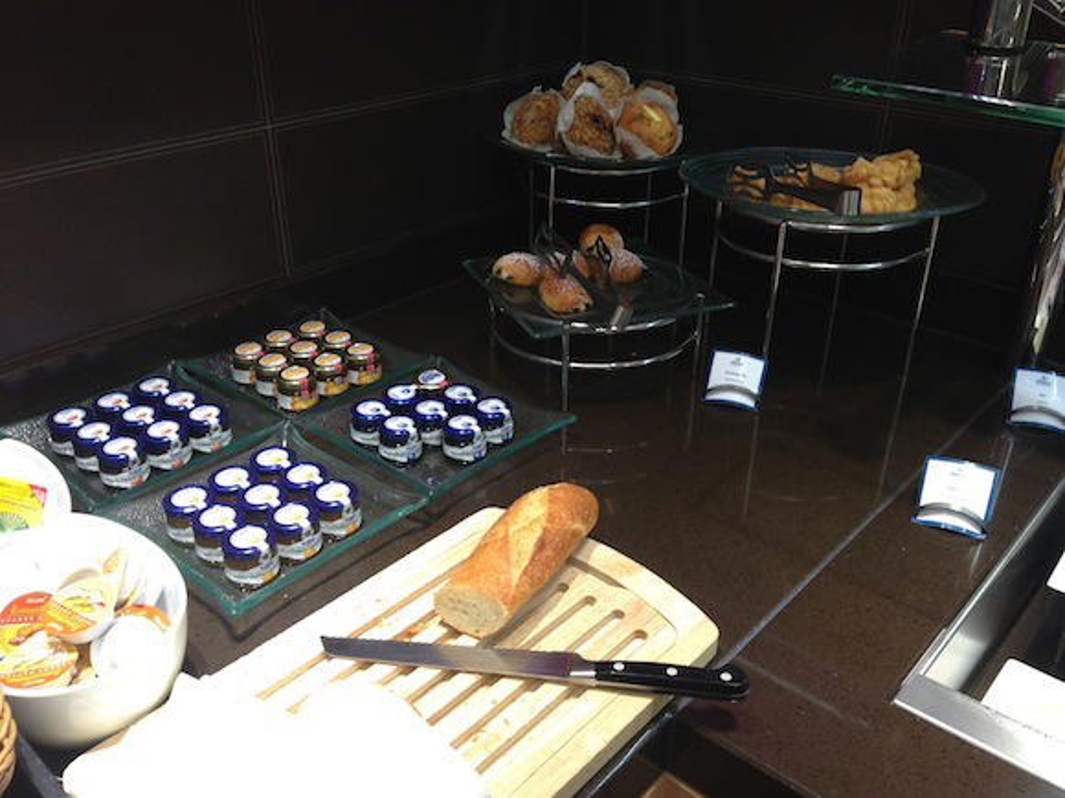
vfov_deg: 42.9
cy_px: 399
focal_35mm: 33
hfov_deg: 55.4
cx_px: 532
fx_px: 1015
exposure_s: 1/40
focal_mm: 4.13
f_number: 2.4
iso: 64
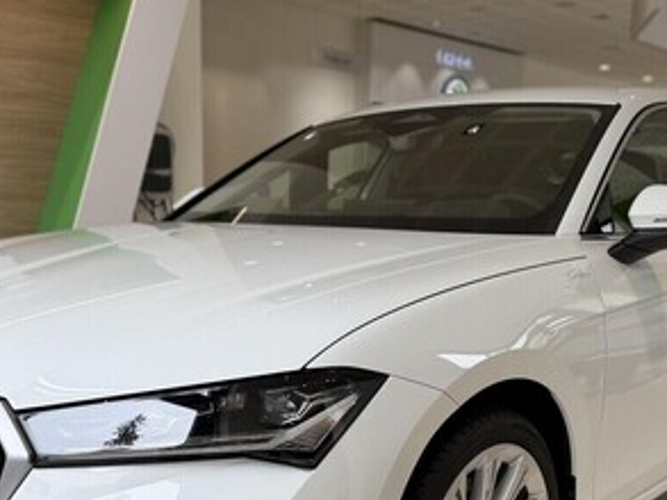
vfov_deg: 31.6
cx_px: 289
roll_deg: -0.4
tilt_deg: -11.2
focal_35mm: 45
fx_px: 867
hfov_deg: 42.0
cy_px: 381
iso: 80
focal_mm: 6.76
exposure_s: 1/438
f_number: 1.78
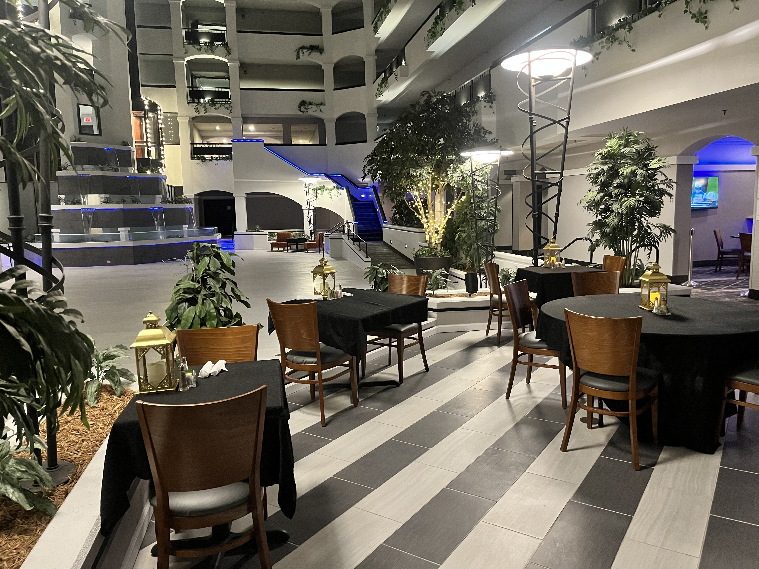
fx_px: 570
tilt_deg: -7.7
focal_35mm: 26
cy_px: 284
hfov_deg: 67.3
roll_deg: +2.7
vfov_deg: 53.1
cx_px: 380
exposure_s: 1/30
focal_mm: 5.1
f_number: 1.6
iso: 500
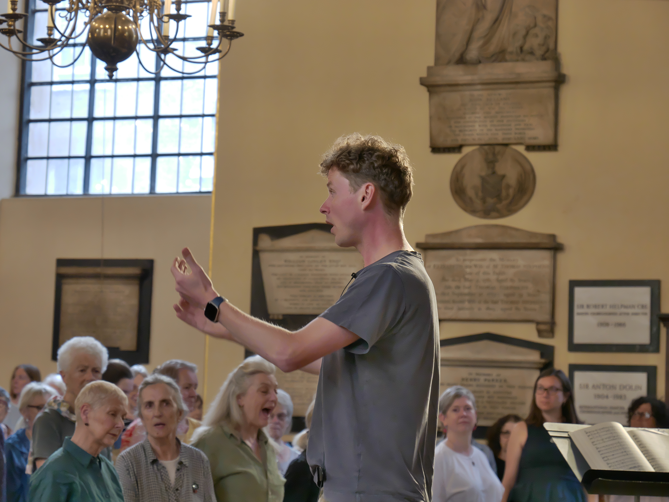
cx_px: 334
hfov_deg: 16.4
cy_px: 251
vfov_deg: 12.4
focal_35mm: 120
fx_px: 2320
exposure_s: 1/80
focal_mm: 60
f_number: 5
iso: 2000
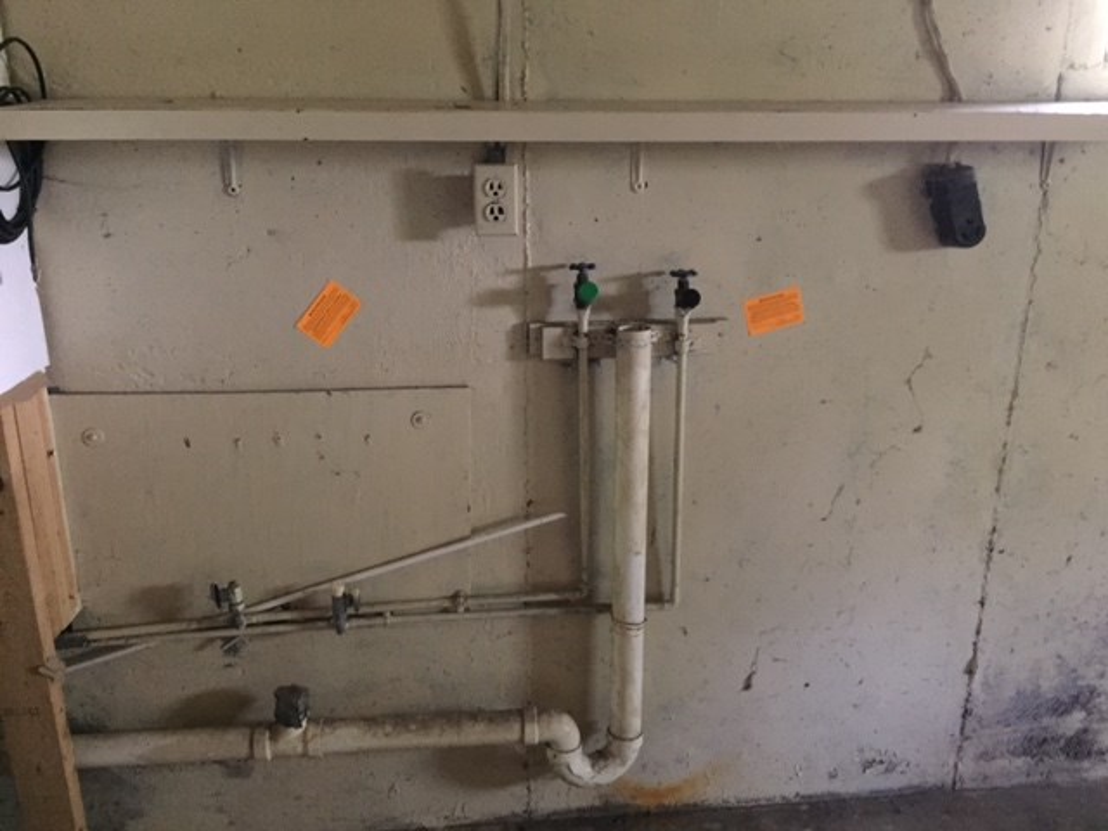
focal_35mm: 29
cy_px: 416
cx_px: 554
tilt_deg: -17.3
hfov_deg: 61.7
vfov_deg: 48.2
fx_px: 928
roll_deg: +0.7
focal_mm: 4.15
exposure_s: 1/15
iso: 500
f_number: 2.2
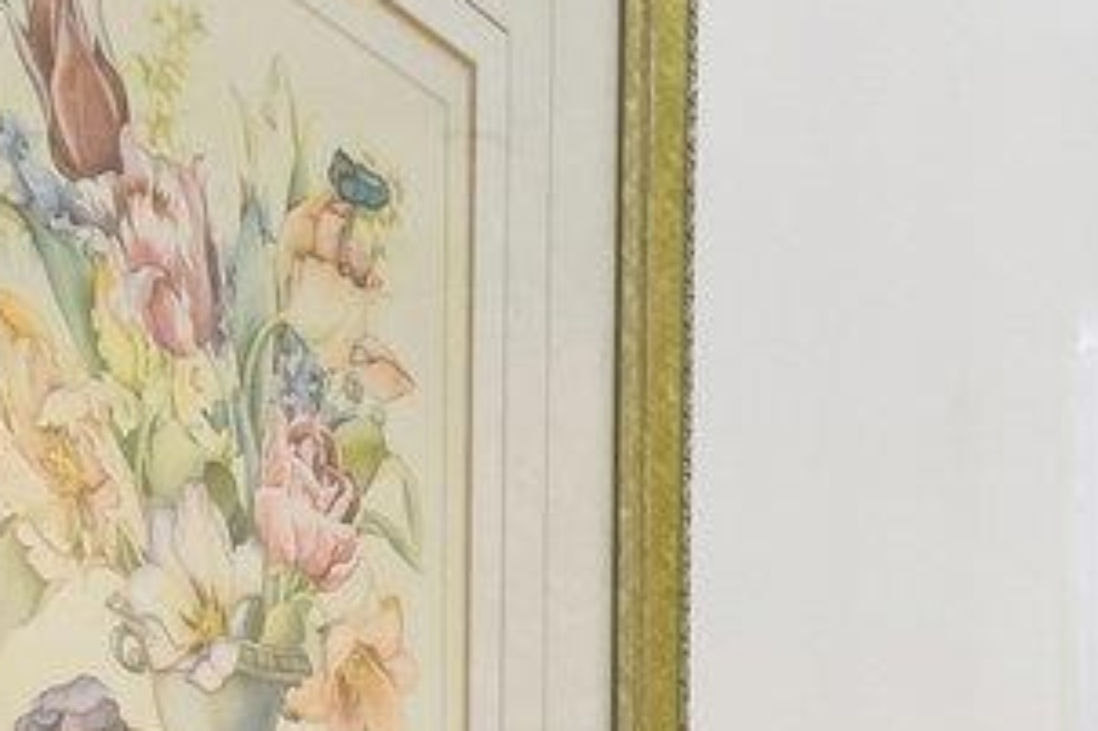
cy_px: 464
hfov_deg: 17.1
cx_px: 2051
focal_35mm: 95
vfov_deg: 14.4
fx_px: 2896
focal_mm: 14
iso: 400
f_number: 8
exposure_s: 1/20
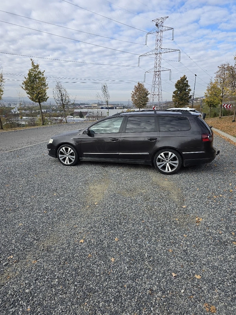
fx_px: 209
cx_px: 118
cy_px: 158
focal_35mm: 23
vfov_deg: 73.9
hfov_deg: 58.9
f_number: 1.7
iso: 80
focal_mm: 6.3
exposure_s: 1/3333
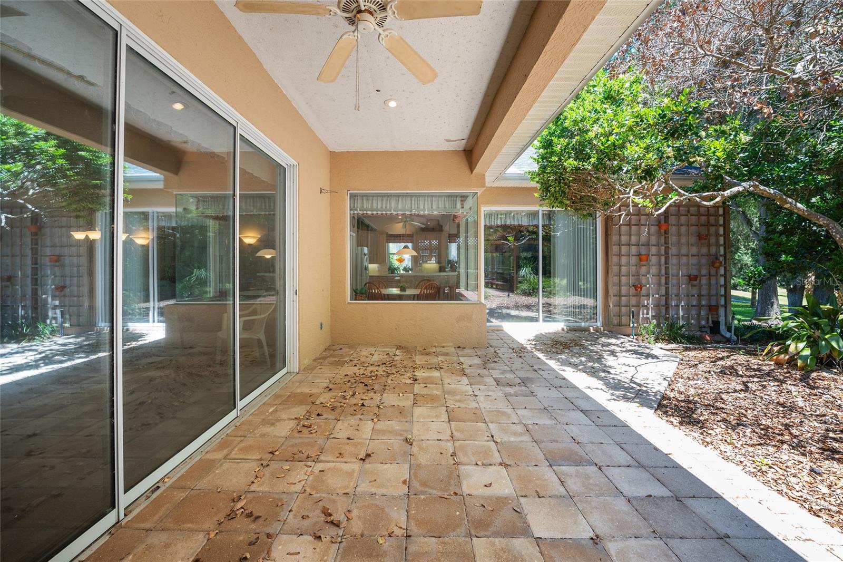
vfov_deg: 81.2
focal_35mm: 14
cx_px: 422
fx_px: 328
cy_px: 281
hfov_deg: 104.3
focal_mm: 14
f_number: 7.1
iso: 400
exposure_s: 1/40
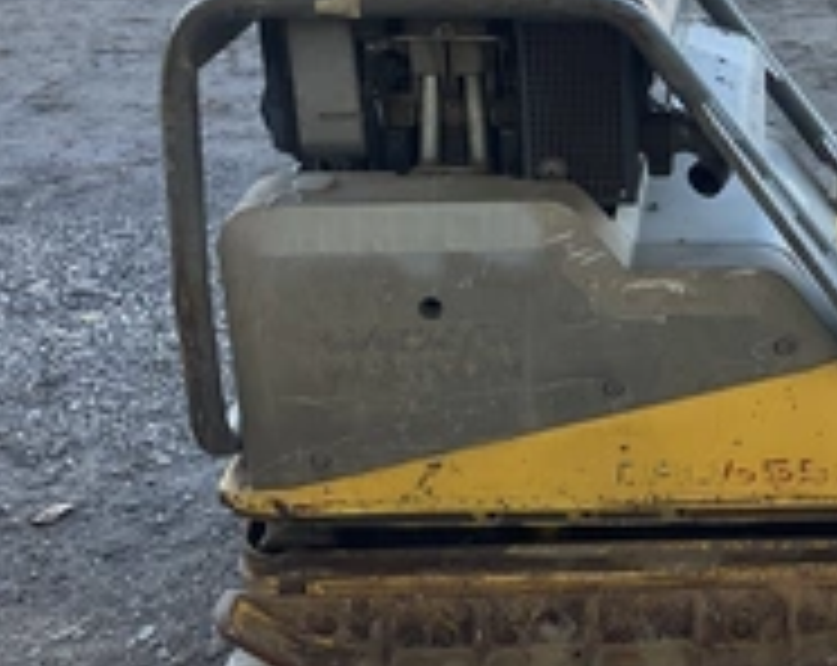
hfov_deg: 29.0
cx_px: 837
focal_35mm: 61
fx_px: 1508
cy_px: 99
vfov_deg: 24.4
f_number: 1.8
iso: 25
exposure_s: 1/228
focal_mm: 3
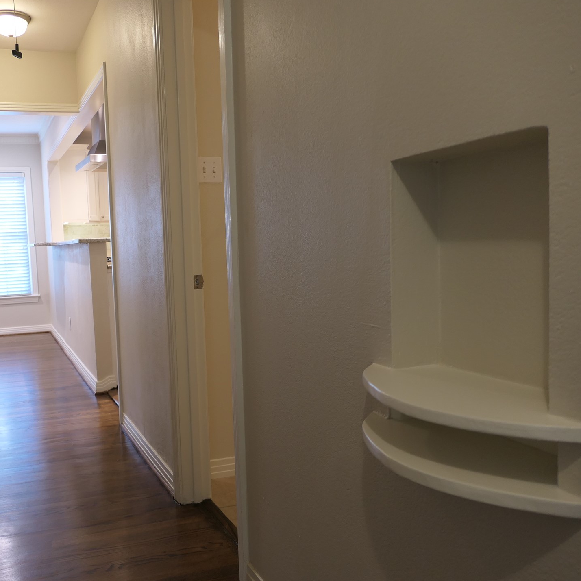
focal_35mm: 31
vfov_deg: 52.5
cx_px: 194
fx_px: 589
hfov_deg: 51.6
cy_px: 291
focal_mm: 8.8
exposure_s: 1/60
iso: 200
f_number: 1.4
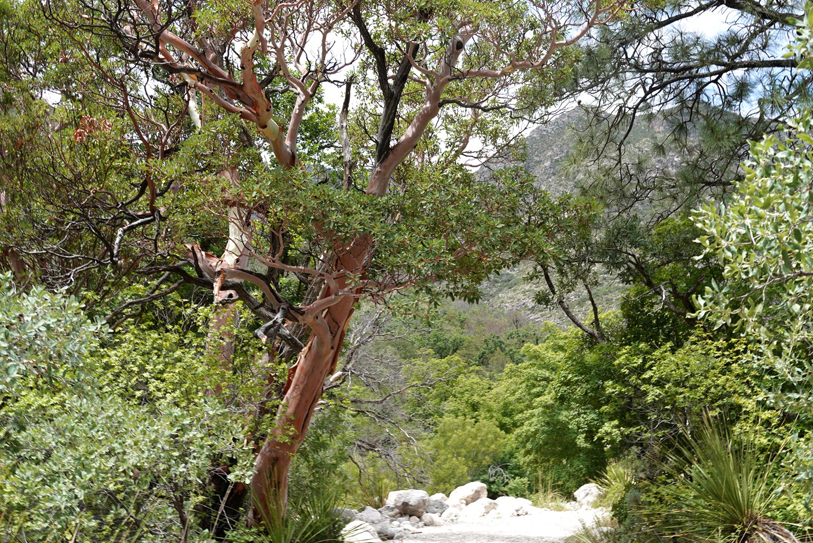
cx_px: 481
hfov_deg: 41.7
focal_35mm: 47
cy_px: 240
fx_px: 1062
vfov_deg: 28.6
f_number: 9
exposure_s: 1/100
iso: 100
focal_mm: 33
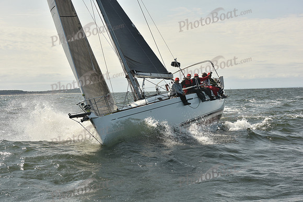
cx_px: 152
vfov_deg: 19.5
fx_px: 589
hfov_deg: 28.8
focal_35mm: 70
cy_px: 101
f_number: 9
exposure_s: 1/800
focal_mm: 70
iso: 250
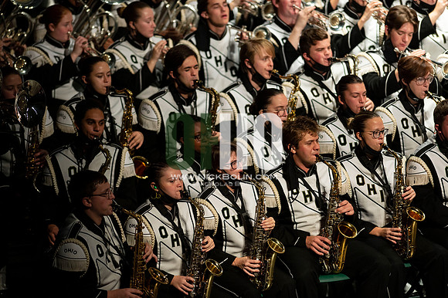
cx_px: 224
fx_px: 3731
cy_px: 149
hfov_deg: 6.9
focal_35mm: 300
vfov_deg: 4.6
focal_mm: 300
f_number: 2.8
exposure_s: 1/500
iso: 3200
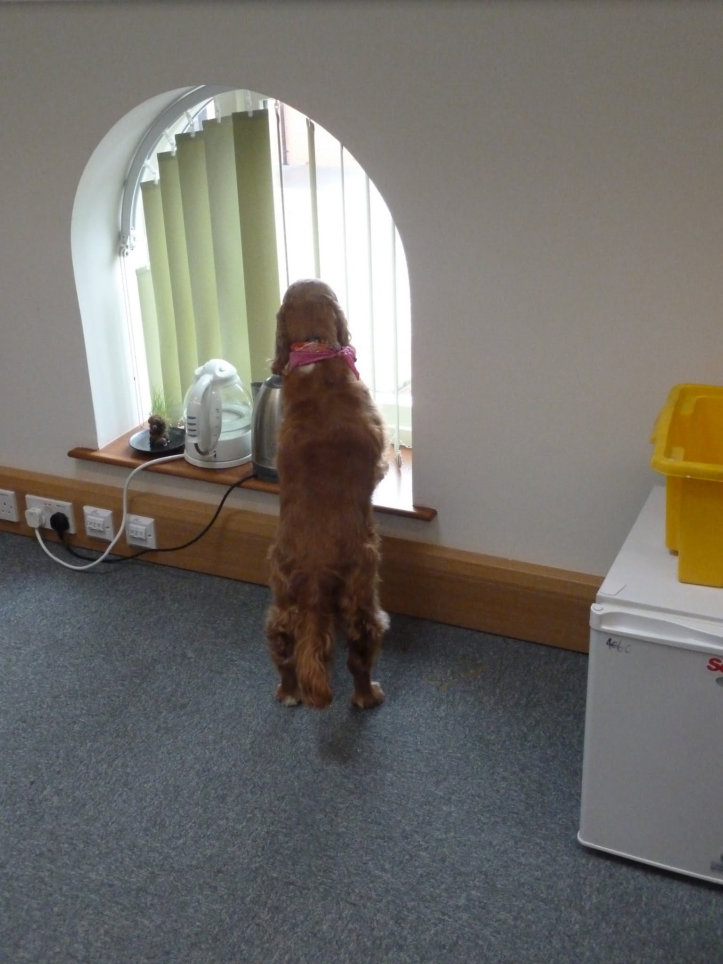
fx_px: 1170
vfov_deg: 44.8
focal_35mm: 42
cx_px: 362
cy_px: 482
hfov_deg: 34.3
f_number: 3.7
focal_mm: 6.9
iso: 800
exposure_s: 1/100
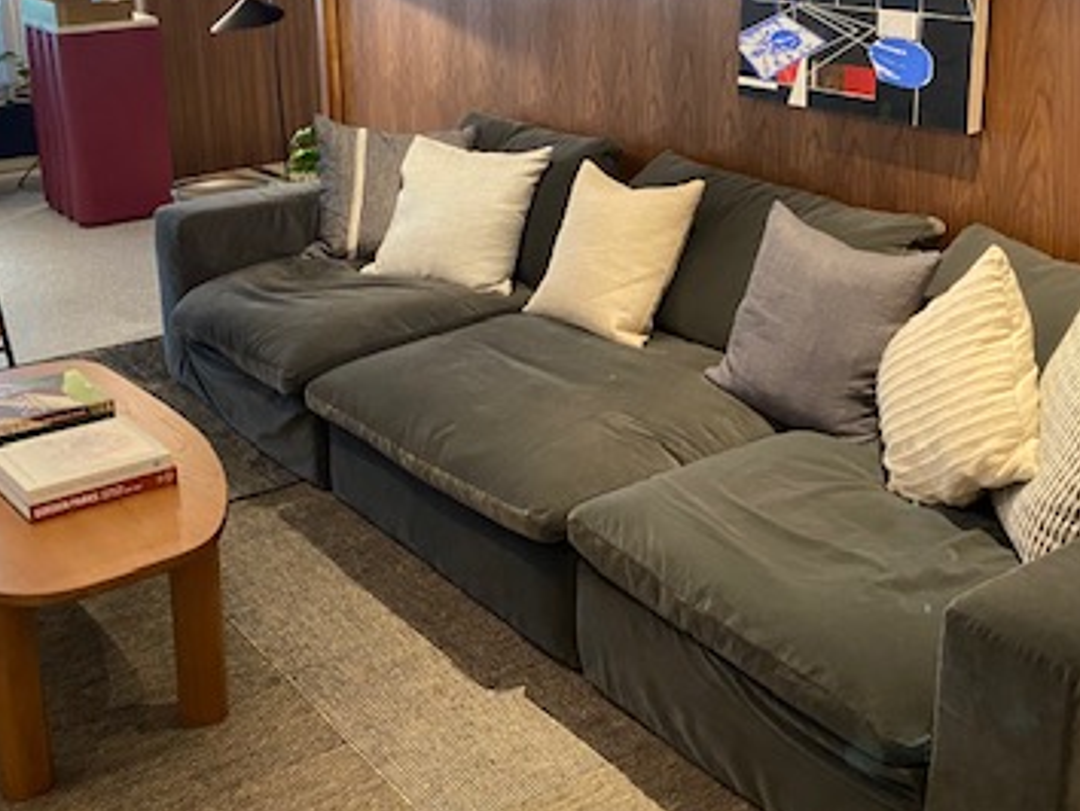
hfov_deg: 40.4
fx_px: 1467
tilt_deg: -14.3
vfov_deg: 30.4
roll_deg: +1.5
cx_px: 528
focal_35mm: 47
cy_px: 198
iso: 320
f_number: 1.8
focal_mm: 4.25
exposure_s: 1/60
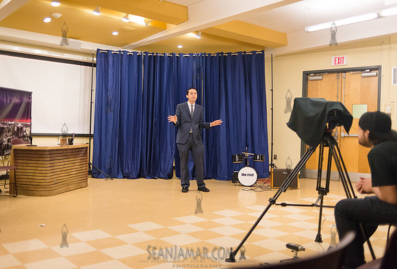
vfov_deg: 37.9
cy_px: 134
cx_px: 196
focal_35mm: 35
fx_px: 392
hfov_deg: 53.7
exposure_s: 1/800
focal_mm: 35
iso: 4000
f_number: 2.2
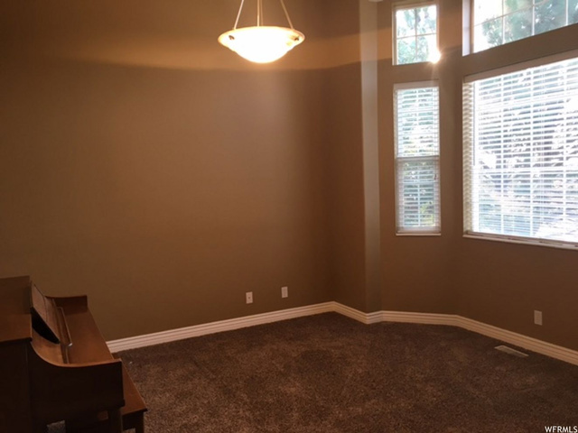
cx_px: 289
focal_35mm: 29
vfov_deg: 48.2
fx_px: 484
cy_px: 216
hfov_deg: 61.7
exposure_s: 1/30
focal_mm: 4.15
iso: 50
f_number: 2.2
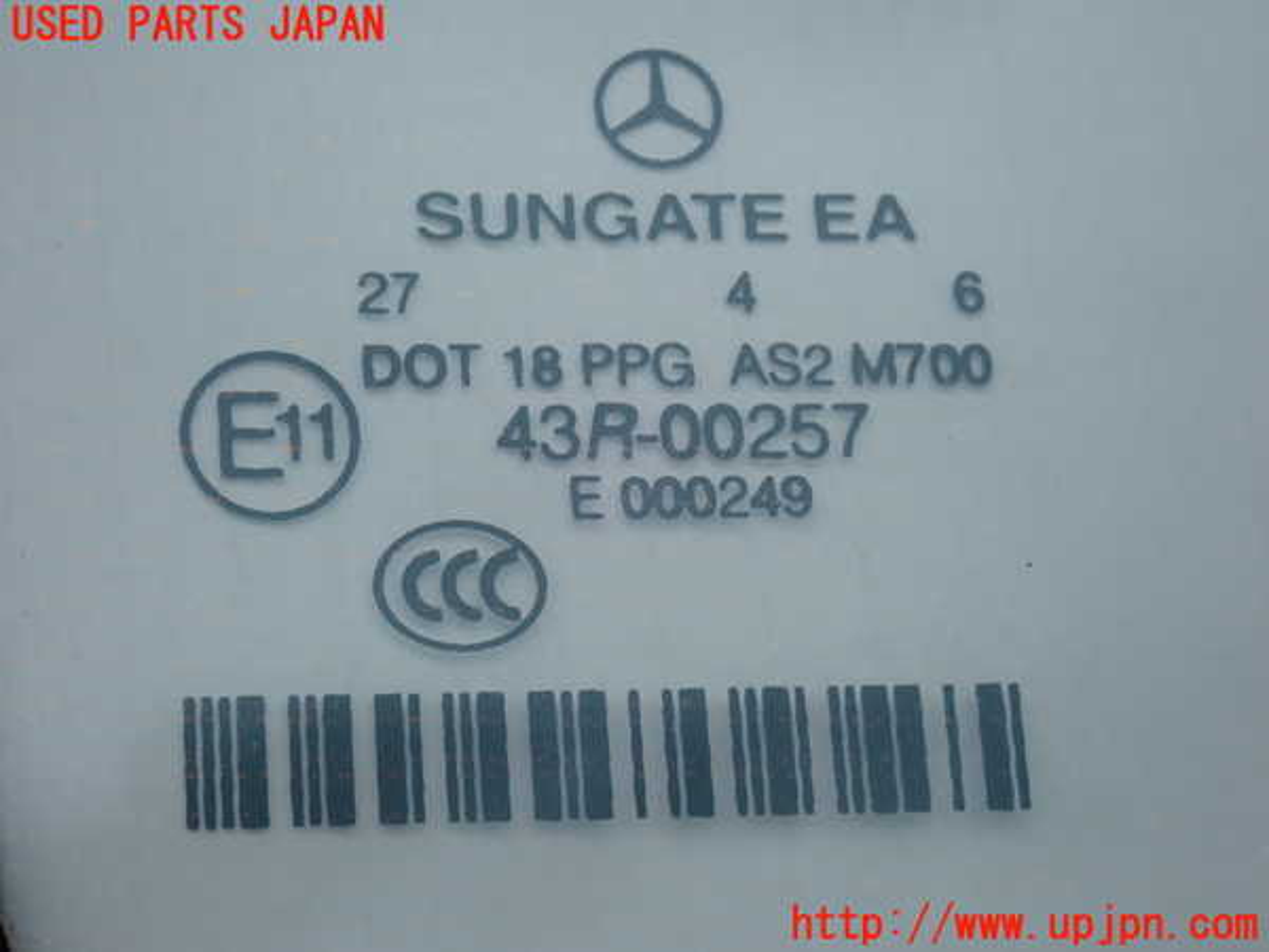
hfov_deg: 19.6
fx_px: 3666
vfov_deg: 14.8
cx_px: 634
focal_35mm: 100
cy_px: 476
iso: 100
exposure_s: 1/200
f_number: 6.3
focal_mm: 18
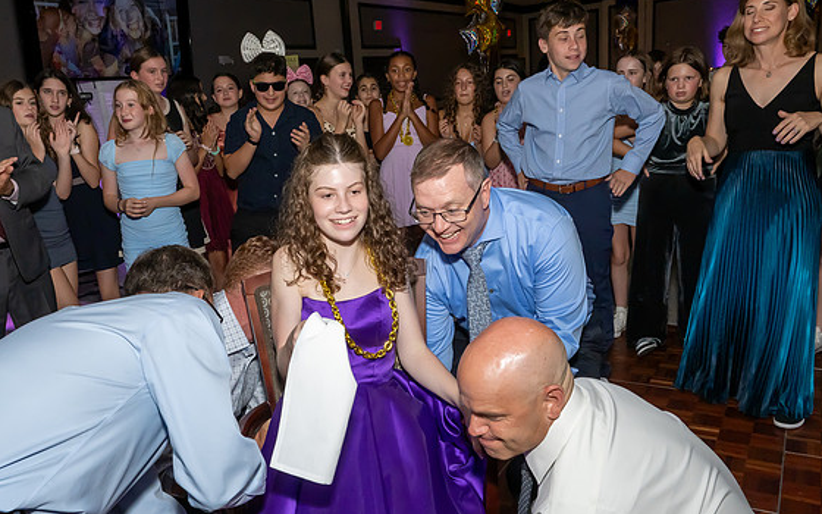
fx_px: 650
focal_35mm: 29
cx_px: 357
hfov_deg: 64.4
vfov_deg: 43.1
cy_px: 281
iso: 1000
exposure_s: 1/250
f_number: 8
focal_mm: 17
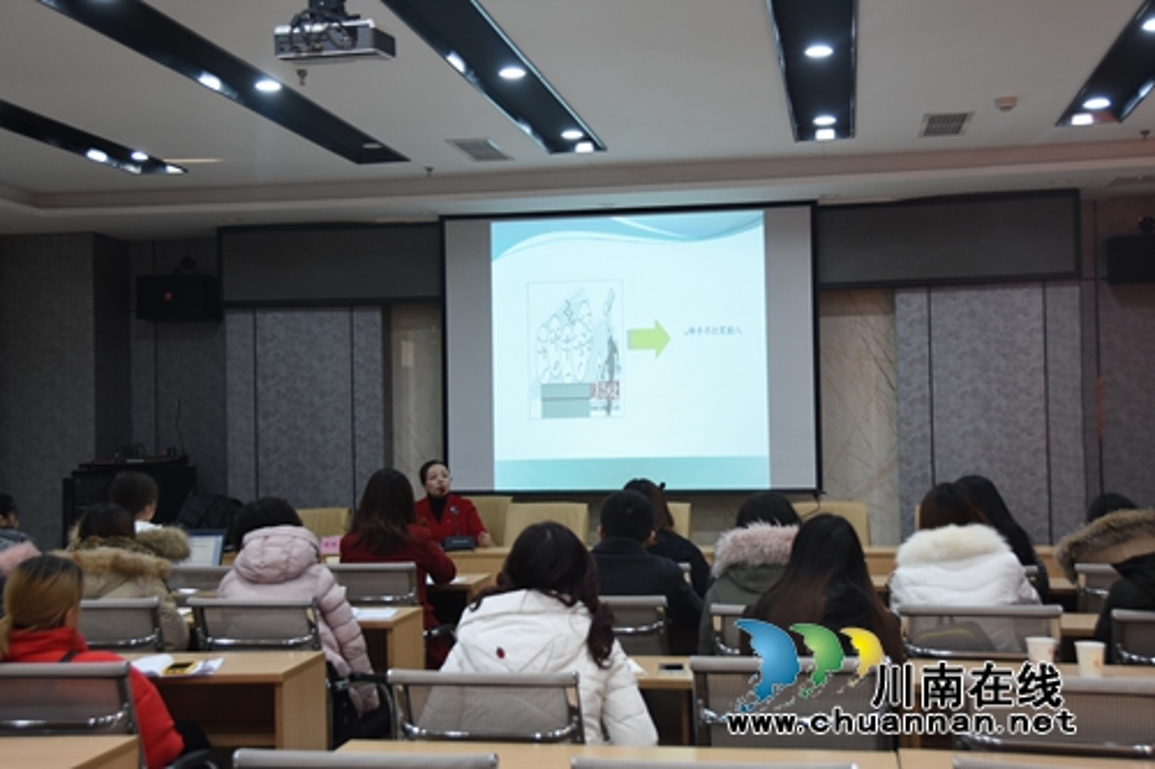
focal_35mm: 46
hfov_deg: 42.3
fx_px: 1491
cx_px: 578
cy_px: 384
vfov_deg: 28.9
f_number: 4.2
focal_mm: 31
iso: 800
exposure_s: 1/80
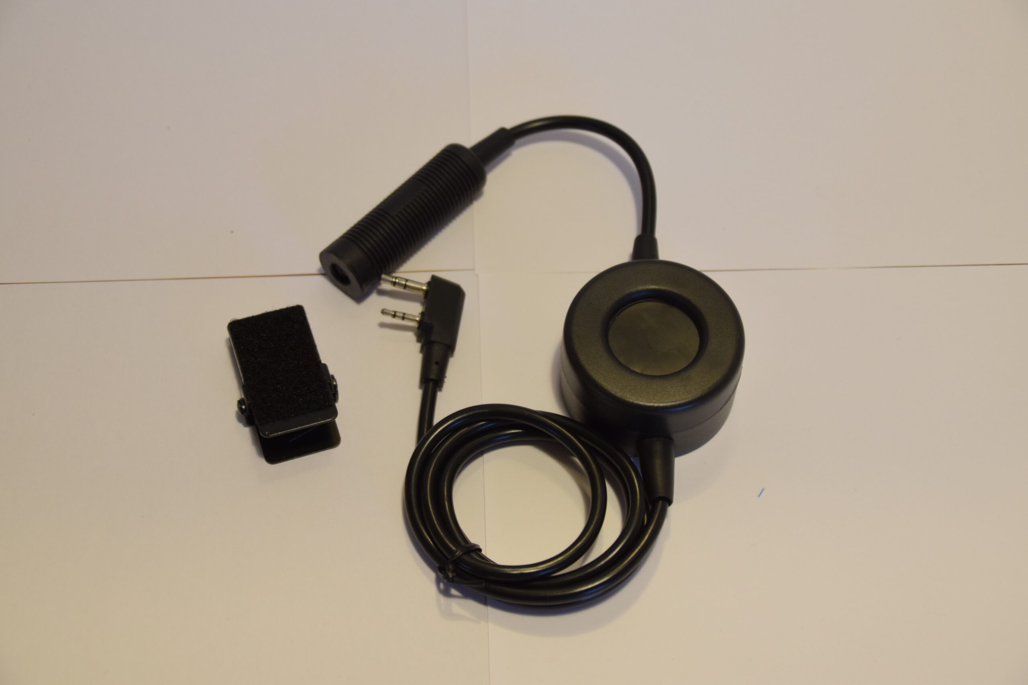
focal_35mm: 69
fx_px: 1970
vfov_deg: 19.7
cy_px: 342
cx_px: 514
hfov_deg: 29.2
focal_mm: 46
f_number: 4.8
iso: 800
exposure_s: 1/50
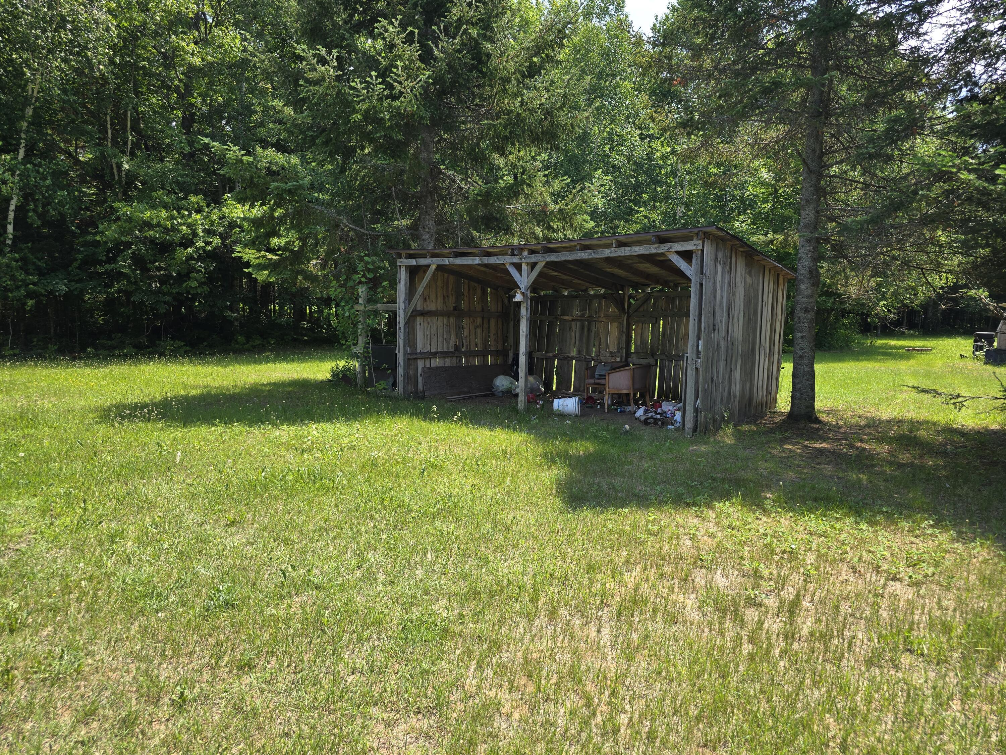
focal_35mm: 23
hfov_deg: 73.9
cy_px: 378
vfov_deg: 58.9
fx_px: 668
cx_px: 503
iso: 12
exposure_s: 1/269
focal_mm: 6.3
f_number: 1.7
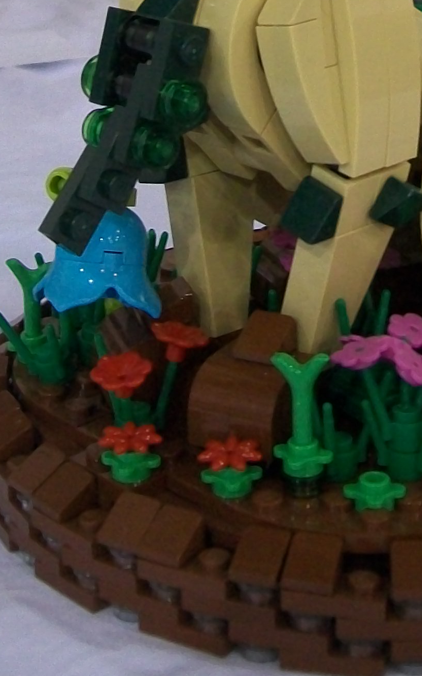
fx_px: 1749
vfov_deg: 20.5
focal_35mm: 95
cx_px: 330
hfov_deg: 13.7
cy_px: -123
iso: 160
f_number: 2.7
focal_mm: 6
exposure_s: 1/25
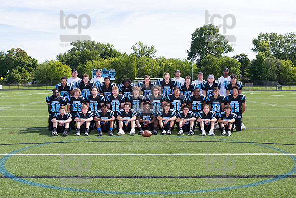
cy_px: 99
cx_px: 148
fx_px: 380
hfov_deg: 42.5
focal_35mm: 46
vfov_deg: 29.1
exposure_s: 1/250
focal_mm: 46
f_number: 8
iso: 160
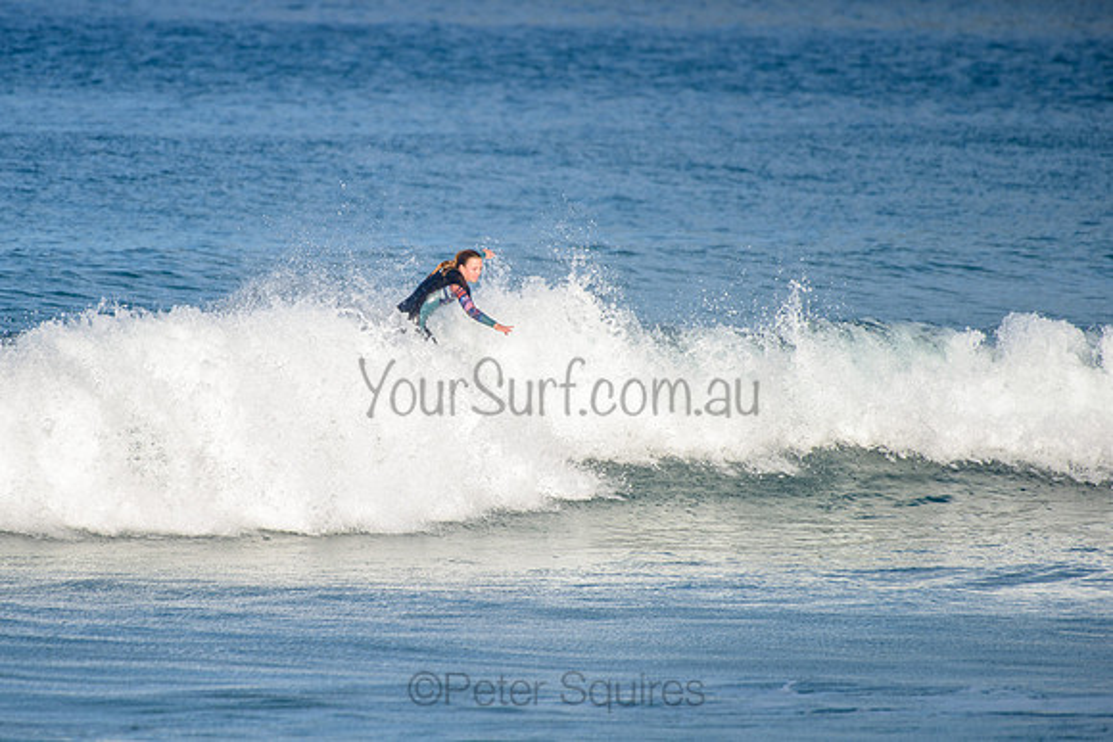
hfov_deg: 3.4
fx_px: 18964
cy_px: 357
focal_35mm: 613
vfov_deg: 2.2
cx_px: 430
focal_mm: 500
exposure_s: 1/2000
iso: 200
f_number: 5.6
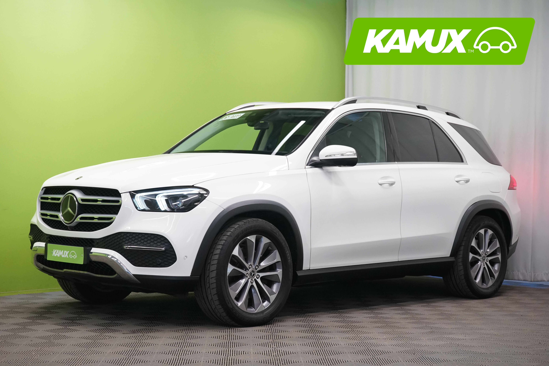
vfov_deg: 21.6
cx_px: 274
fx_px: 961
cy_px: 183
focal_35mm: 63
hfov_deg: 31.9
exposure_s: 1/25
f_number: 9
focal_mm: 63
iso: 2000
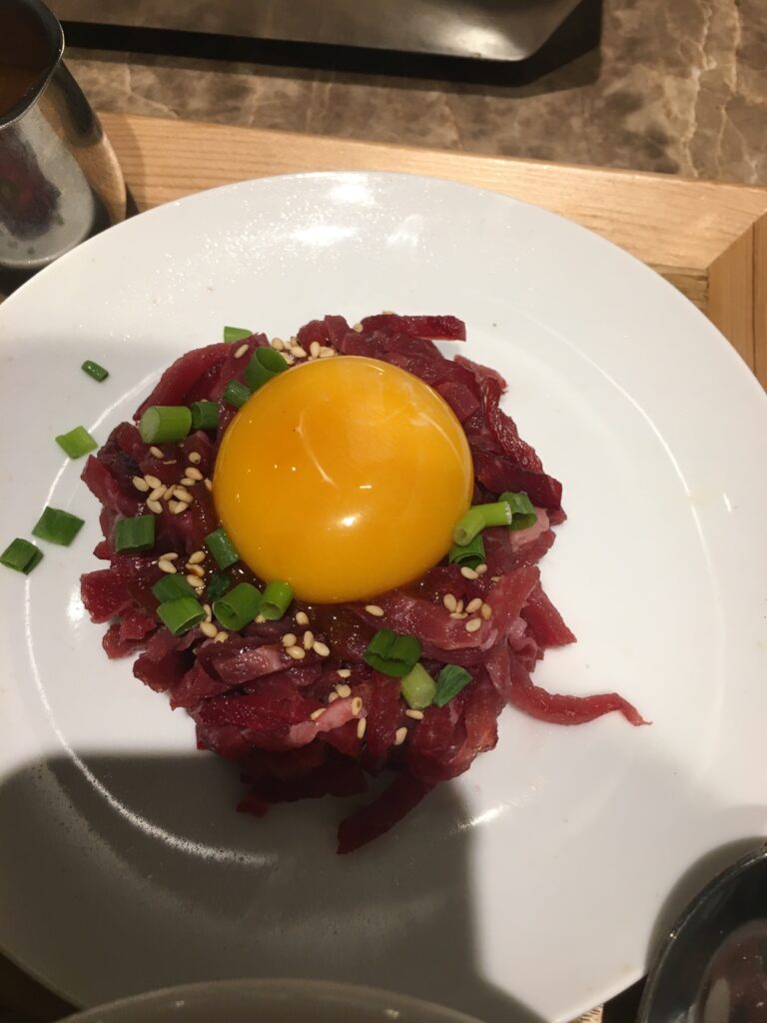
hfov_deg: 48.2
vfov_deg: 61.7
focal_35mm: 29
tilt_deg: -63.0
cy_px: 512
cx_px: 384
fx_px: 857
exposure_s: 1/33
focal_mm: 4.15
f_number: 2.2
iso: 50
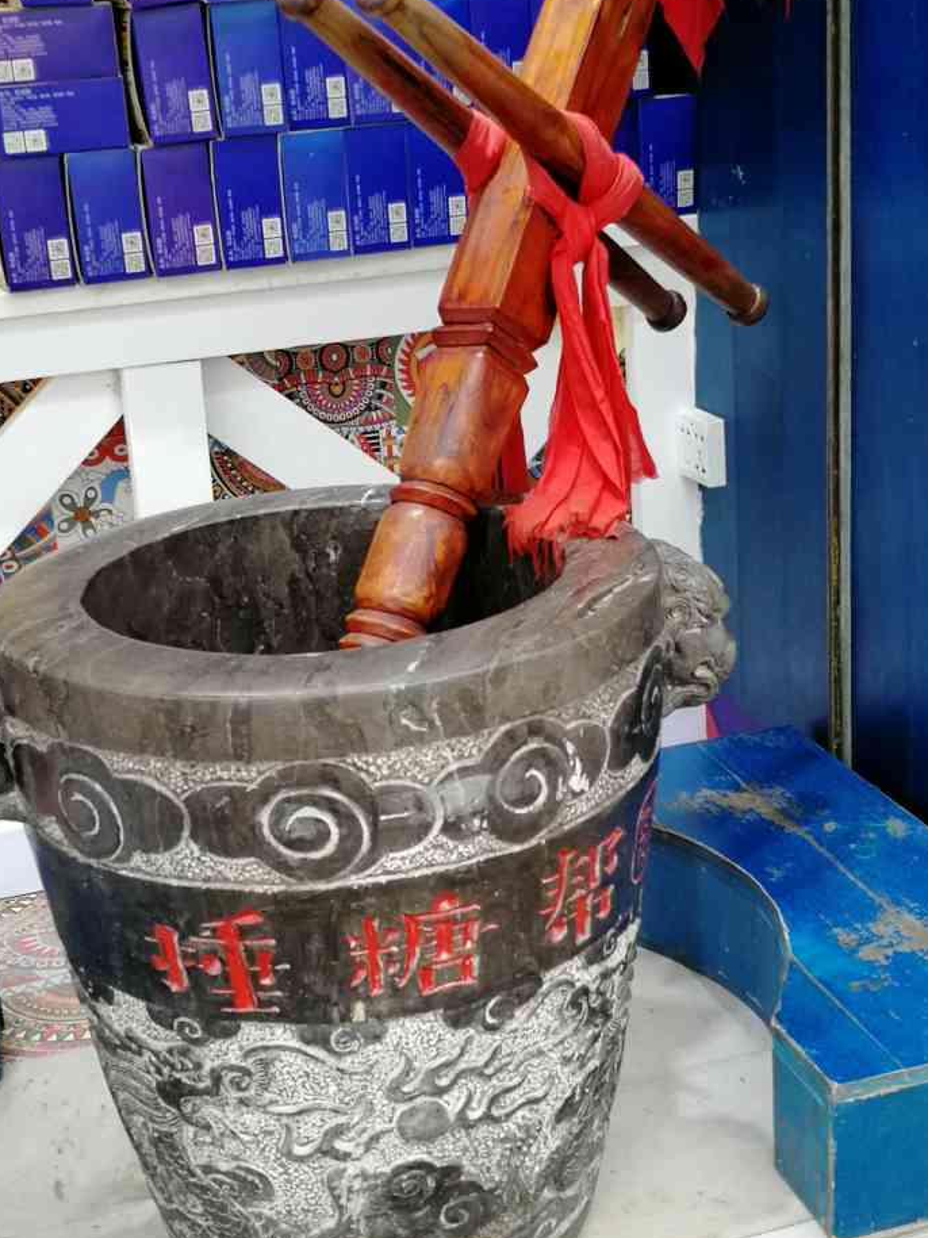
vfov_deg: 37.5
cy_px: 611
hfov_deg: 28.6
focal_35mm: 51
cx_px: 467
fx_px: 1823
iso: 100
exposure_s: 1/100
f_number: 2.2
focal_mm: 3.95
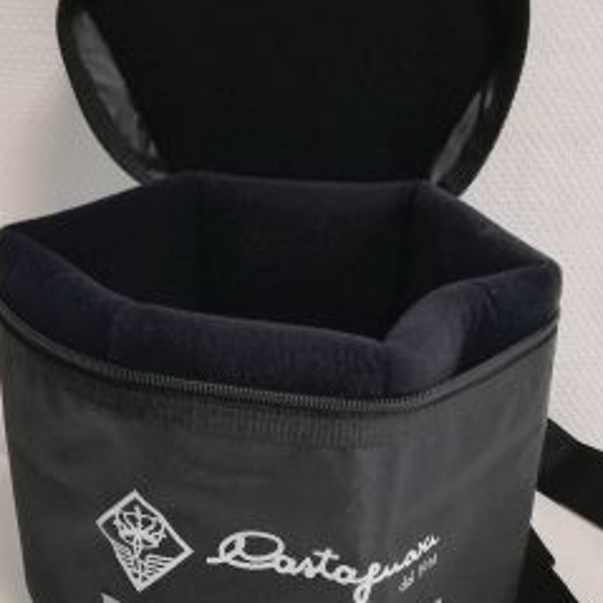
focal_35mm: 48
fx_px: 946
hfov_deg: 35.3
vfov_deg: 35.3
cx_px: 322
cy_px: 275
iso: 200
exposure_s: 1/50
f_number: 2.2
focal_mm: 3.81
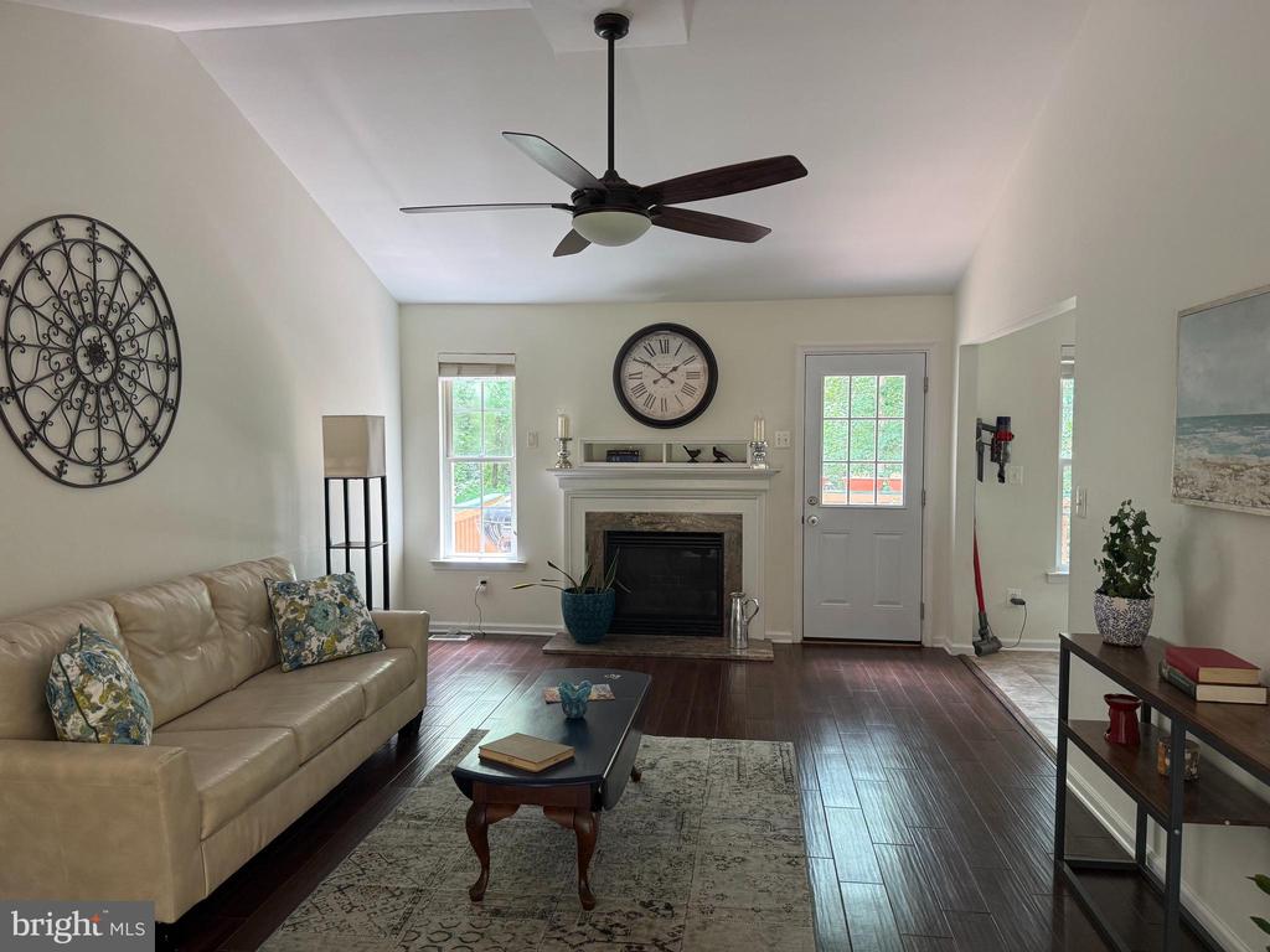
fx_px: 881
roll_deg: -0.6
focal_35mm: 24
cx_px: 635
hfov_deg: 71.6
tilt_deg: -2.9
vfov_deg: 56.8
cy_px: 476
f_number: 1.78
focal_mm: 6.76
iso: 200
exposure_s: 1/120
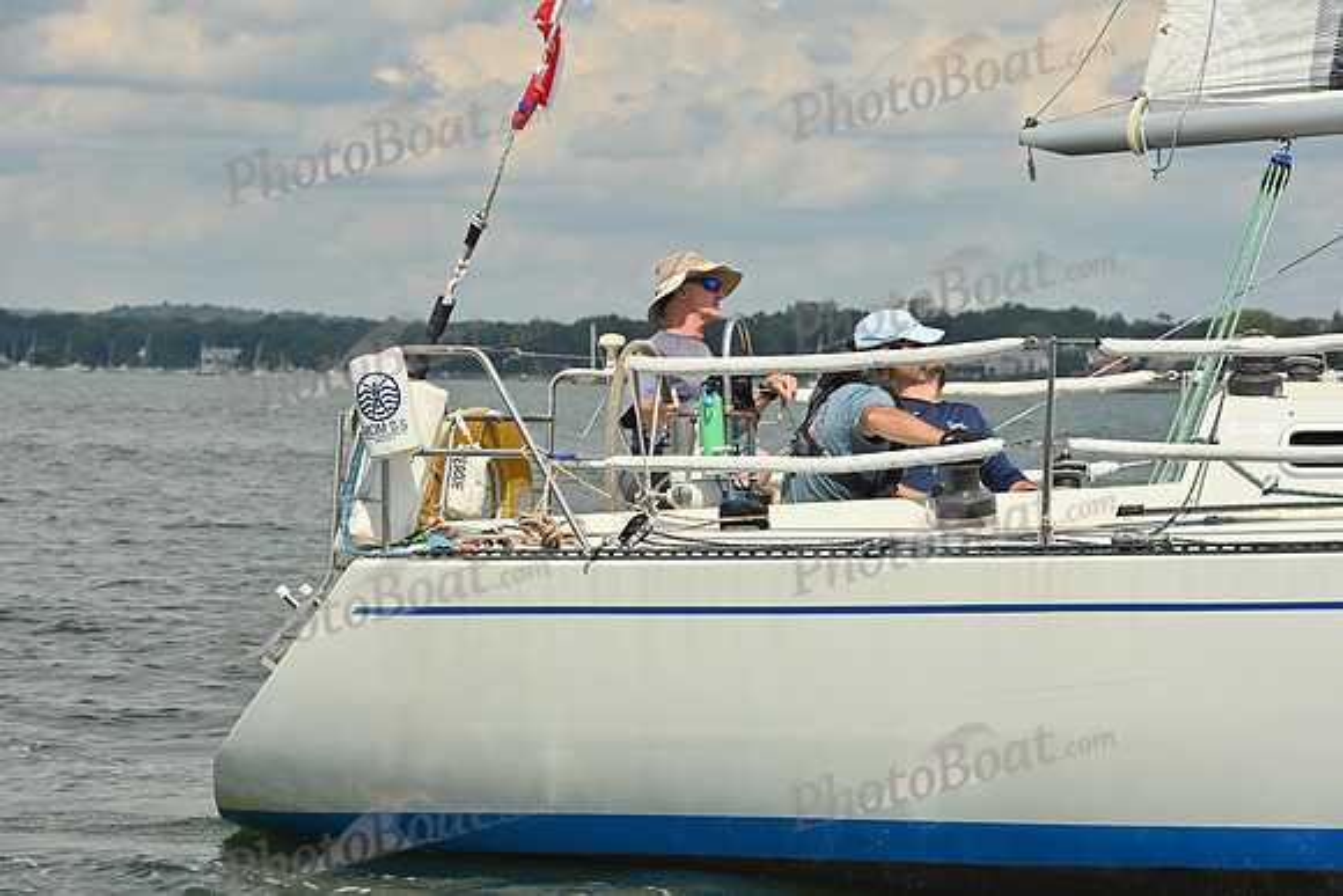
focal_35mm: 150
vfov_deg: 9.2
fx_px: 5597
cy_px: 448
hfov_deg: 13.7
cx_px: 672
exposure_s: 1/1250
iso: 320
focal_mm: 150
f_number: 14
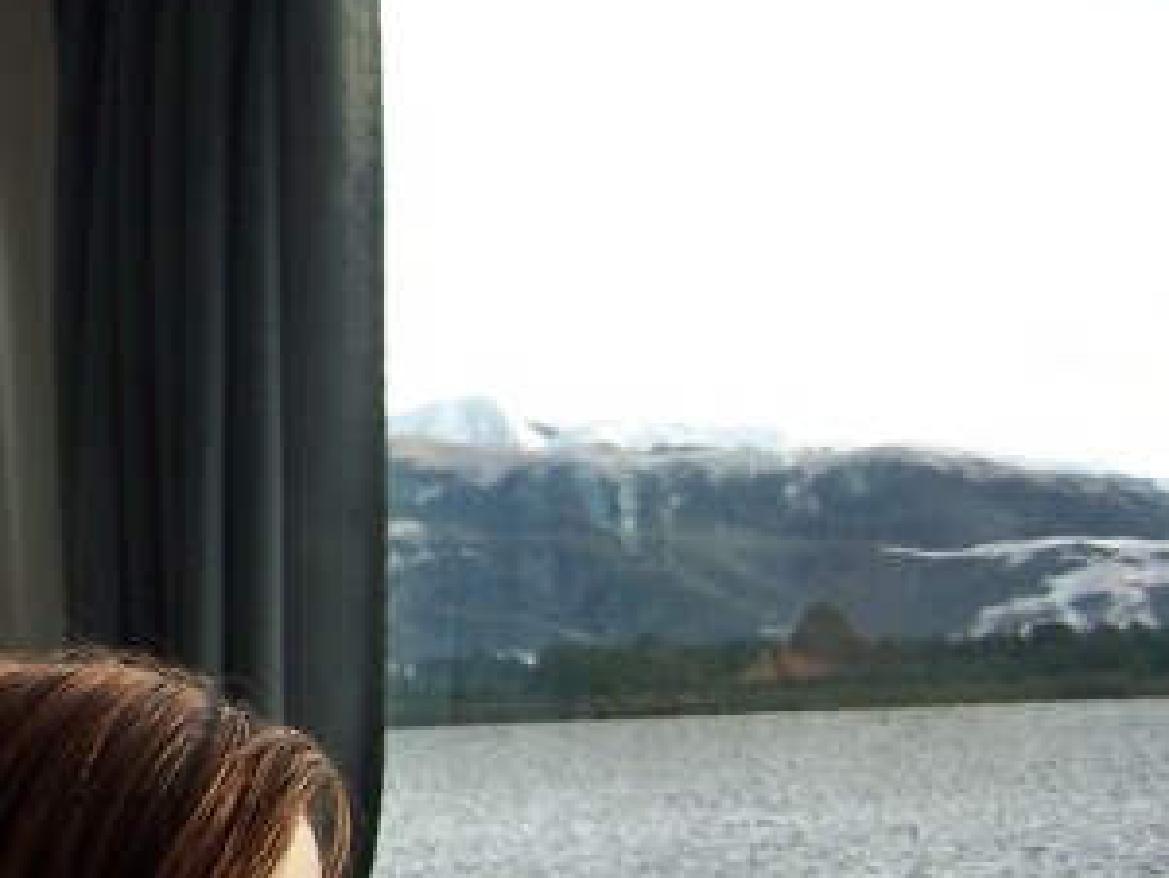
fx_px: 3412
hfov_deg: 18.2
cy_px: 276
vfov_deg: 14.6
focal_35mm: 101
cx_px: -342
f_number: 2.8
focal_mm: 6.3
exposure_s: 1/90
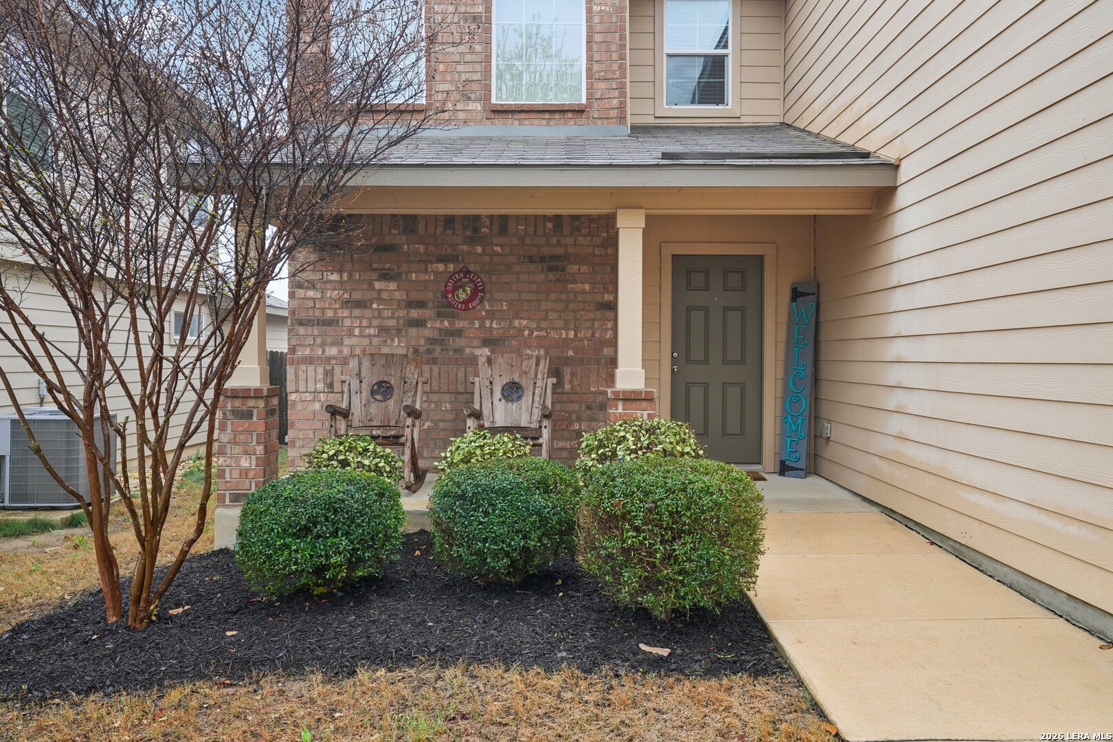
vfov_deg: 45.0
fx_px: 897
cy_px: 371
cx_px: 556
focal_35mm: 29
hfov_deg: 63.7
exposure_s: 1/15
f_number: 8
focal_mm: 29
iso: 200
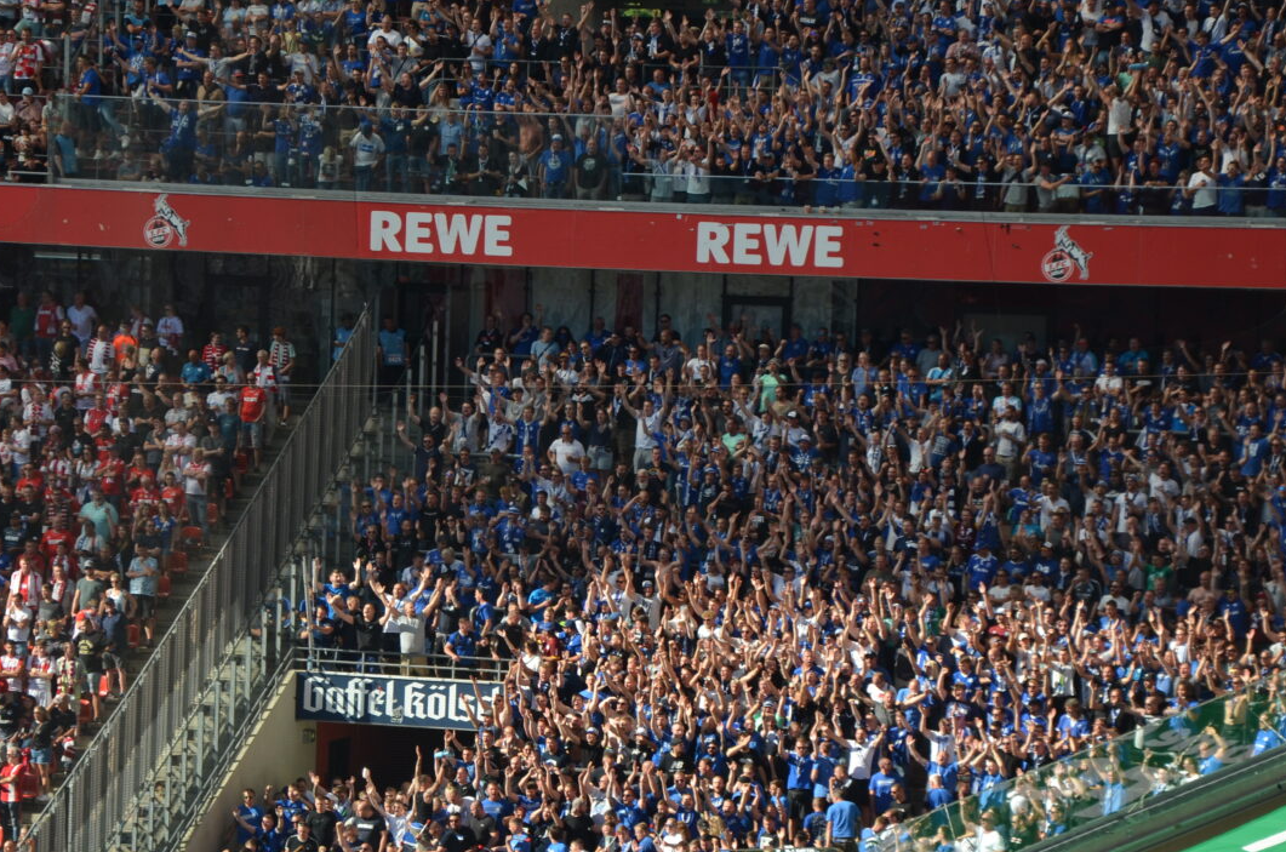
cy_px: 622
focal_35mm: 181
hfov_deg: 11.4
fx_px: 6453
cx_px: 508
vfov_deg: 7.5
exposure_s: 1/500
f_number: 5.6
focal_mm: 80
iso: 200
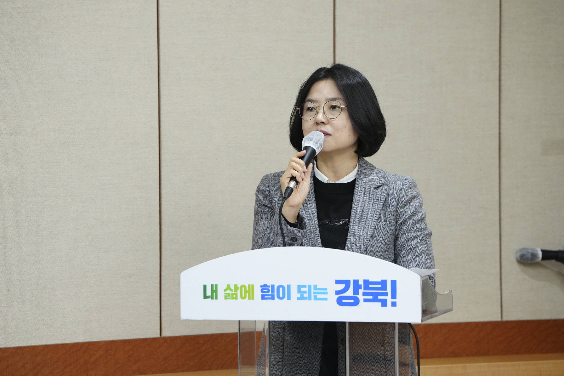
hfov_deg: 10.2
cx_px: 282
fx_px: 3149
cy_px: 189
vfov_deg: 6.8
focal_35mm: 201
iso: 4000
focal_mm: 200
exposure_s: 1/160
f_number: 5.6
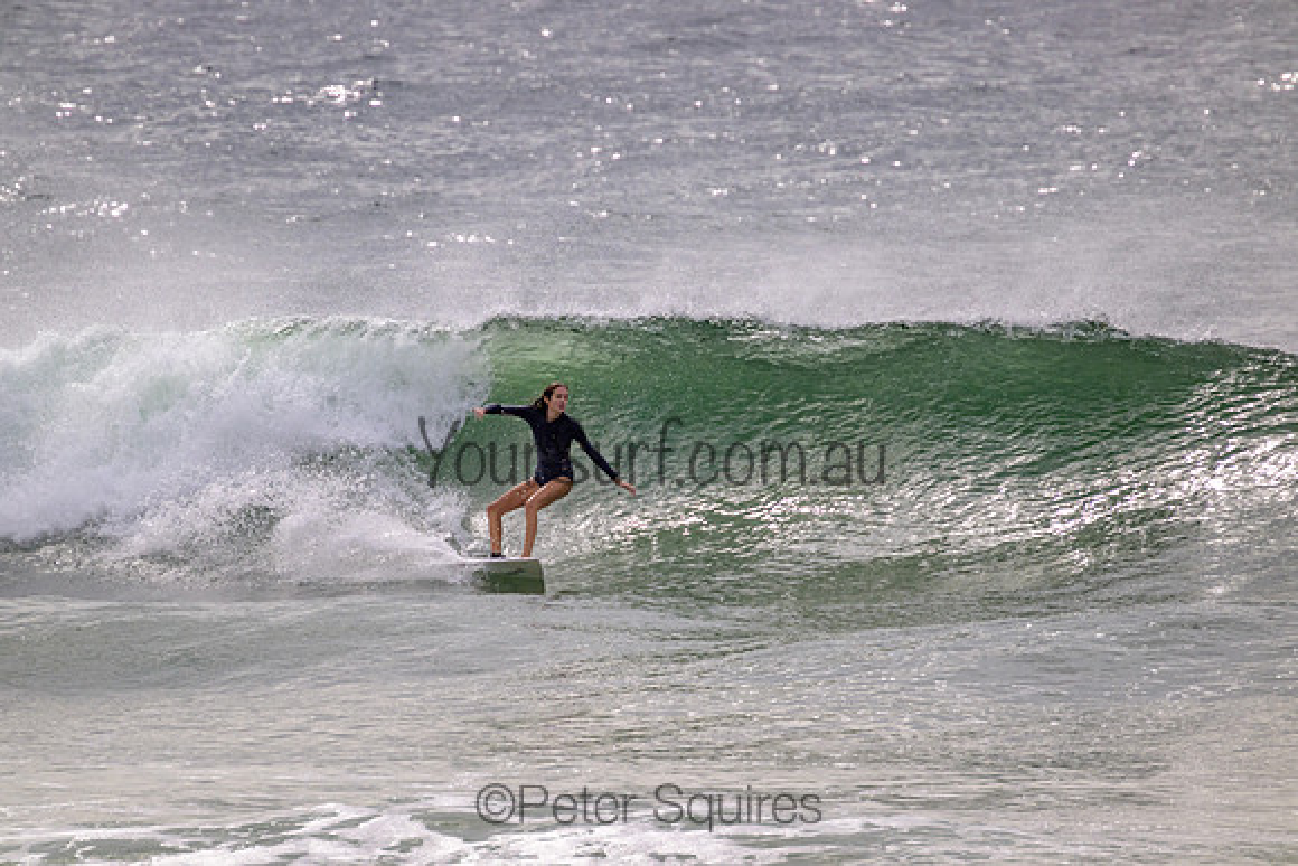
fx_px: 28850
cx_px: 649
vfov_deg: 1.7
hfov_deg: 2.6
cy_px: 433
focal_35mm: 800
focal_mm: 800
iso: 1000
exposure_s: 1/2000
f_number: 11
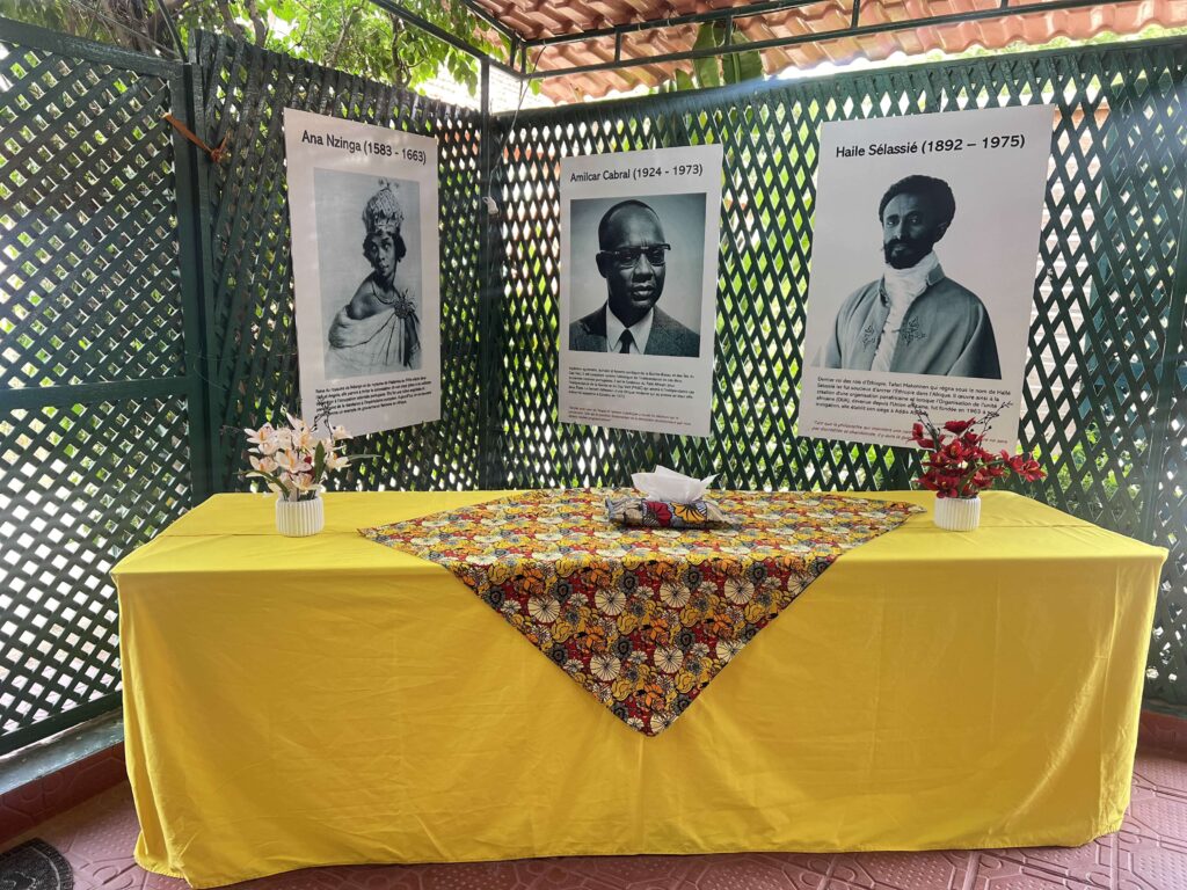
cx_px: 594
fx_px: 892
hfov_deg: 67.3
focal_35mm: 26
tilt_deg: -11.1
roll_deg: -2.6
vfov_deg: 53.1
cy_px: 445
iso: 125
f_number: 1.5
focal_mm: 5.7
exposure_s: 1/101
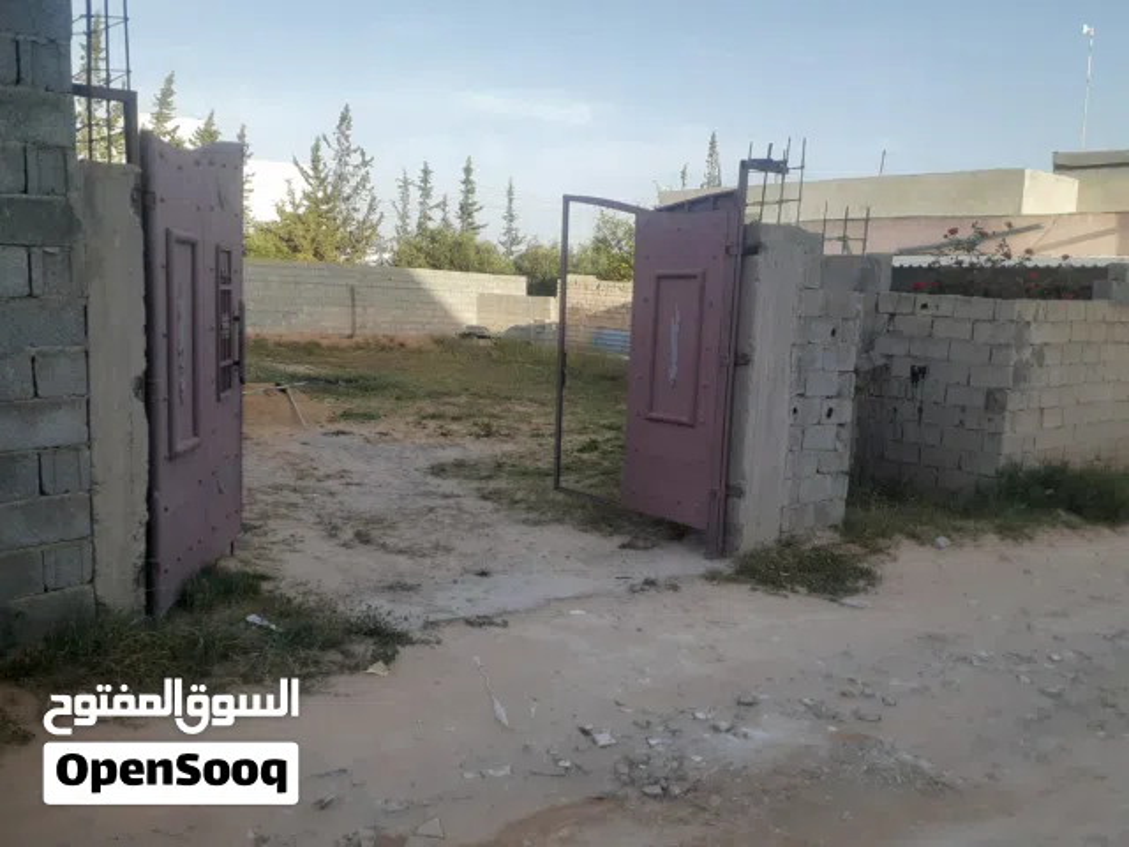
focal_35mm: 27
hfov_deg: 65.3
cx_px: 564
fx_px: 881
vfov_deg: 51.4
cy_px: 424
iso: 40
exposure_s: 1/625
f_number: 1.9
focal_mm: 3.6
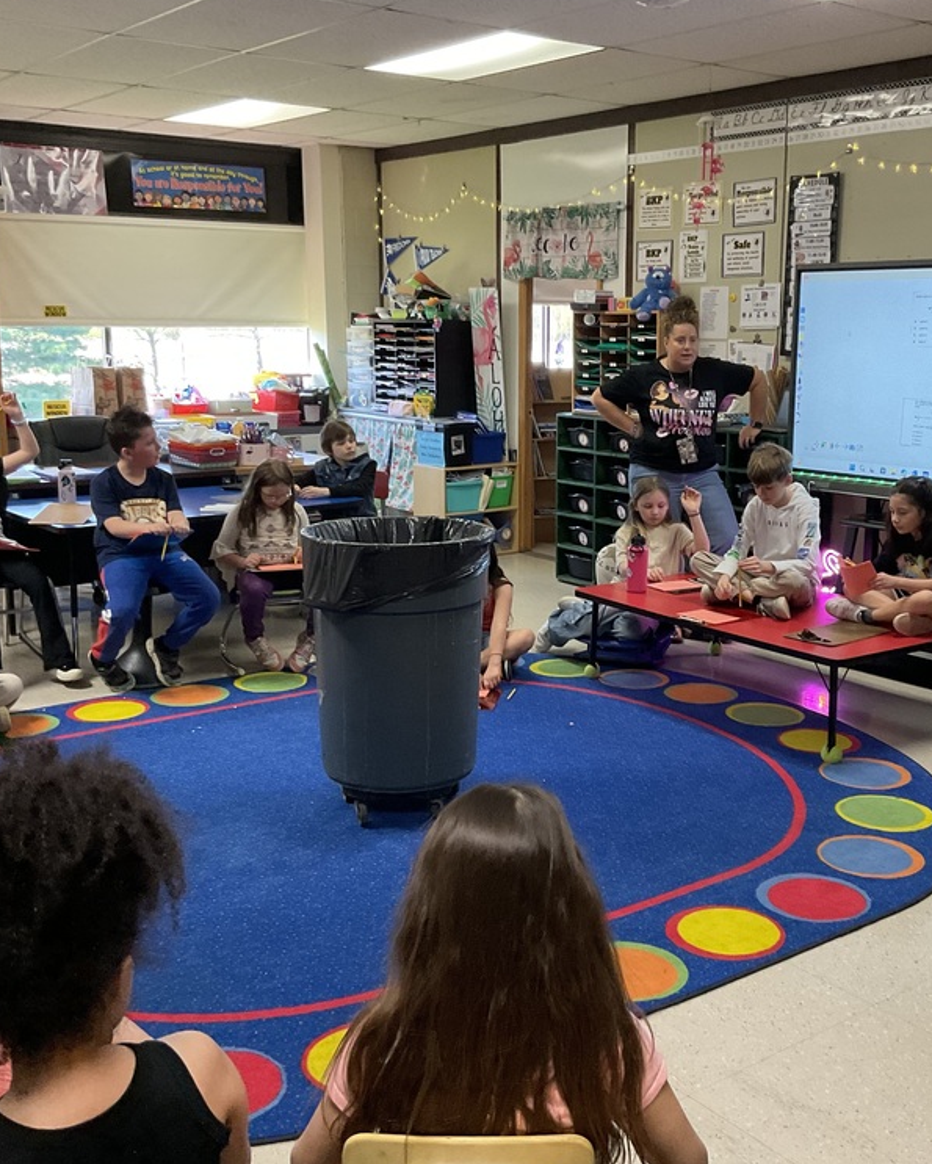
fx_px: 1344
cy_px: 578
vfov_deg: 46.8
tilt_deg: -11.9
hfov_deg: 38.1
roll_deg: -1.4
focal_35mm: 39
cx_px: 562
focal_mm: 3
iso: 200
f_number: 1.8
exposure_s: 1/60
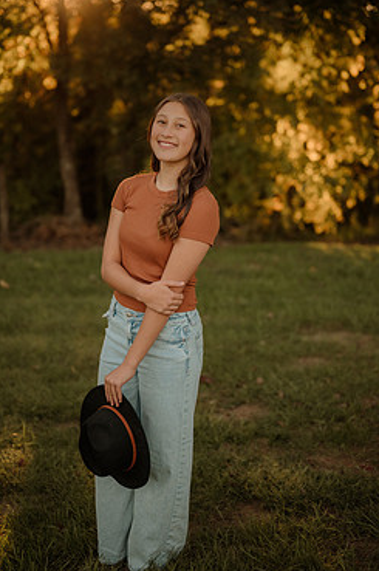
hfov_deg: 22.2
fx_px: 966
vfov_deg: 32.9
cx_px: 191
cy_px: 243
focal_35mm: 61
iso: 250
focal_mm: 50
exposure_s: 1/640
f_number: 2
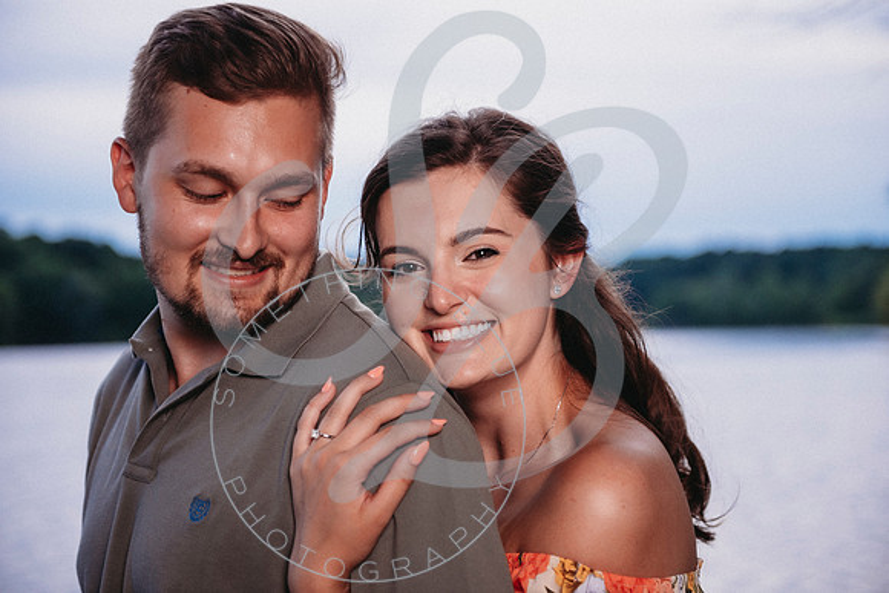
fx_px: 1729
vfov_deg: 19.5
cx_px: 444
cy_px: 296
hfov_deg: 28.8
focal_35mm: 70
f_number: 2.8
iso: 200
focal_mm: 70
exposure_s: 1/160
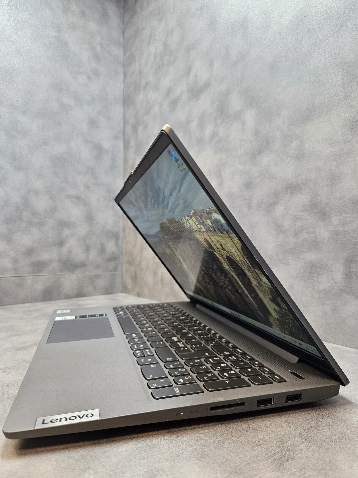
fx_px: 317
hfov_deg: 58.9
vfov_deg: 73.9
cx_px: 179
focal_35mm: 23
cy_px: 239
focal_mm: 5.4
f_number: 1.8
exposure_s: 1/100
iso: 250
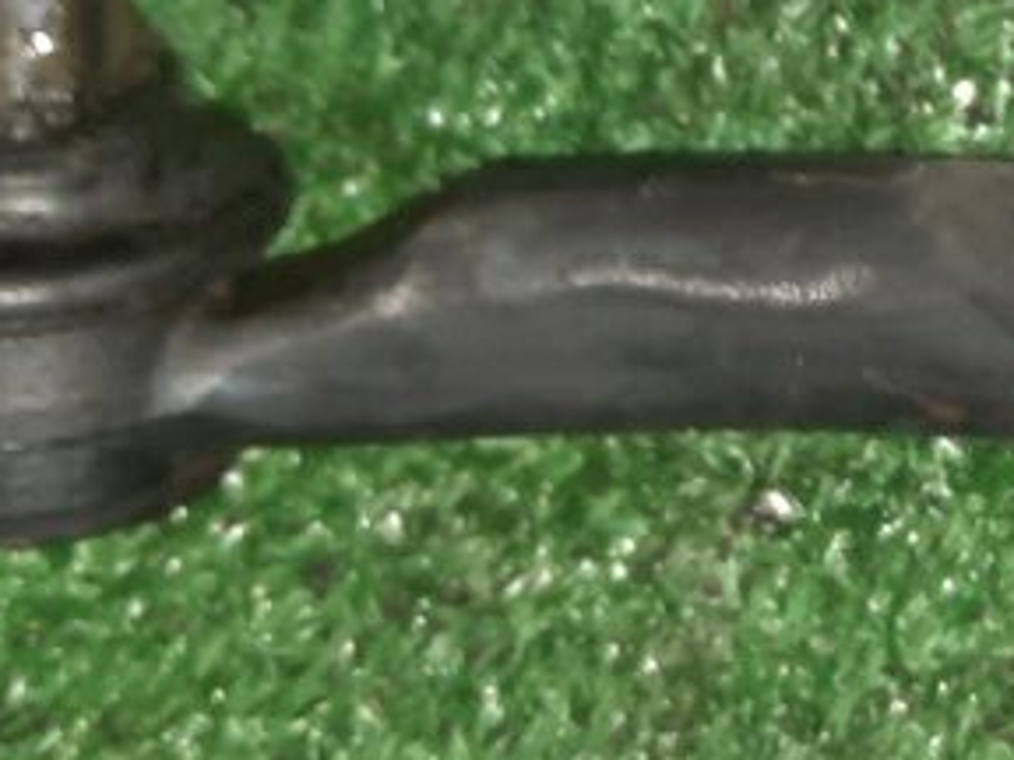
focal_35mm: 125
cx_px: 1116
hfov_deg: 15.4
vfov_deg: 11.7
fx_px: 3662
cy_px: -70
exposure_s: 1/33
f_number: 2
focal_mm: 4.6
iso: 369
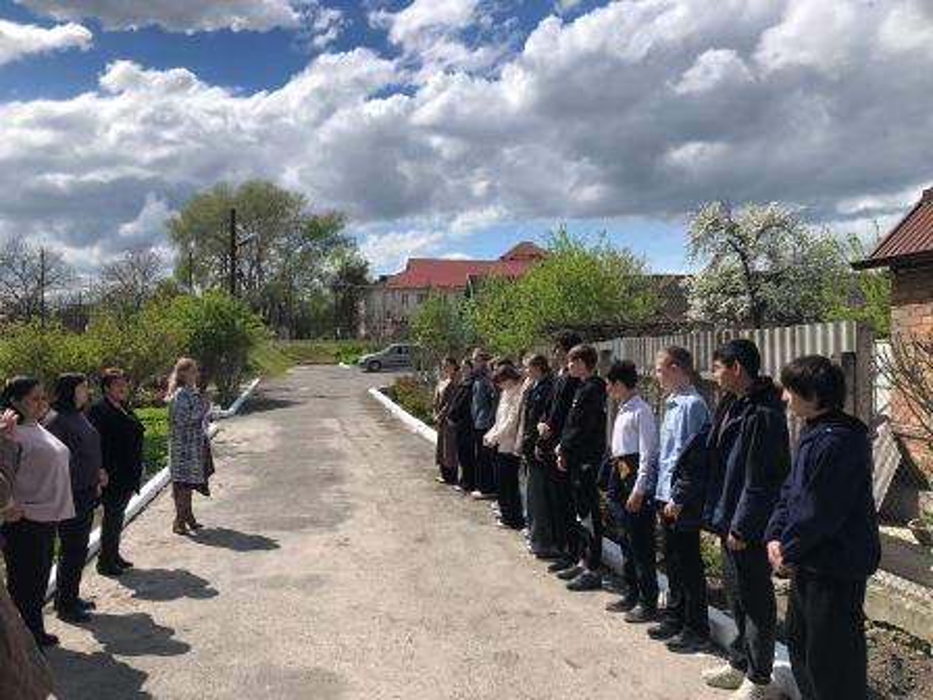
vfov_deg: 49.7
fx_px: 755
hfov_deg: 63.4
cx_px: 466
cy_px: 350
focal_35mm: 28
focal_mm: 3.99
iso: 20
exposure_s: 1/3436
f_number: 1.8
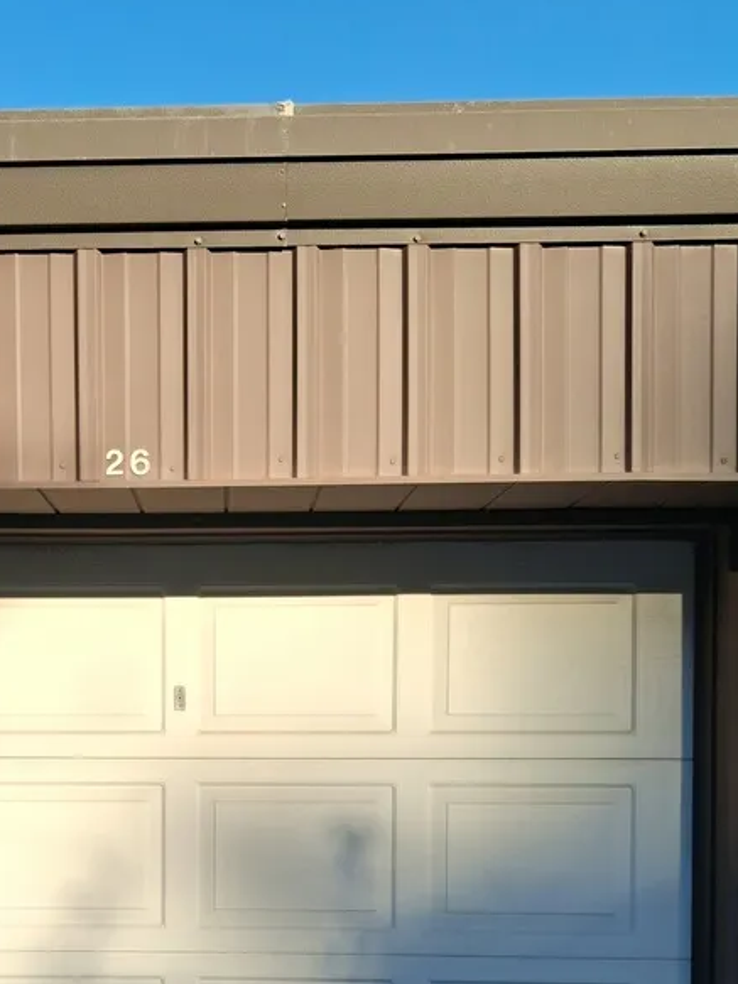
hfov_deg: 28.7
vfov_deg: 36.9
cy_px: 783
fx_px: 1422
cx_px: 189
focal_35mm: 50
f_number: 1.8
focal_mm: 4
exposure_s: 1/556
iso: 25
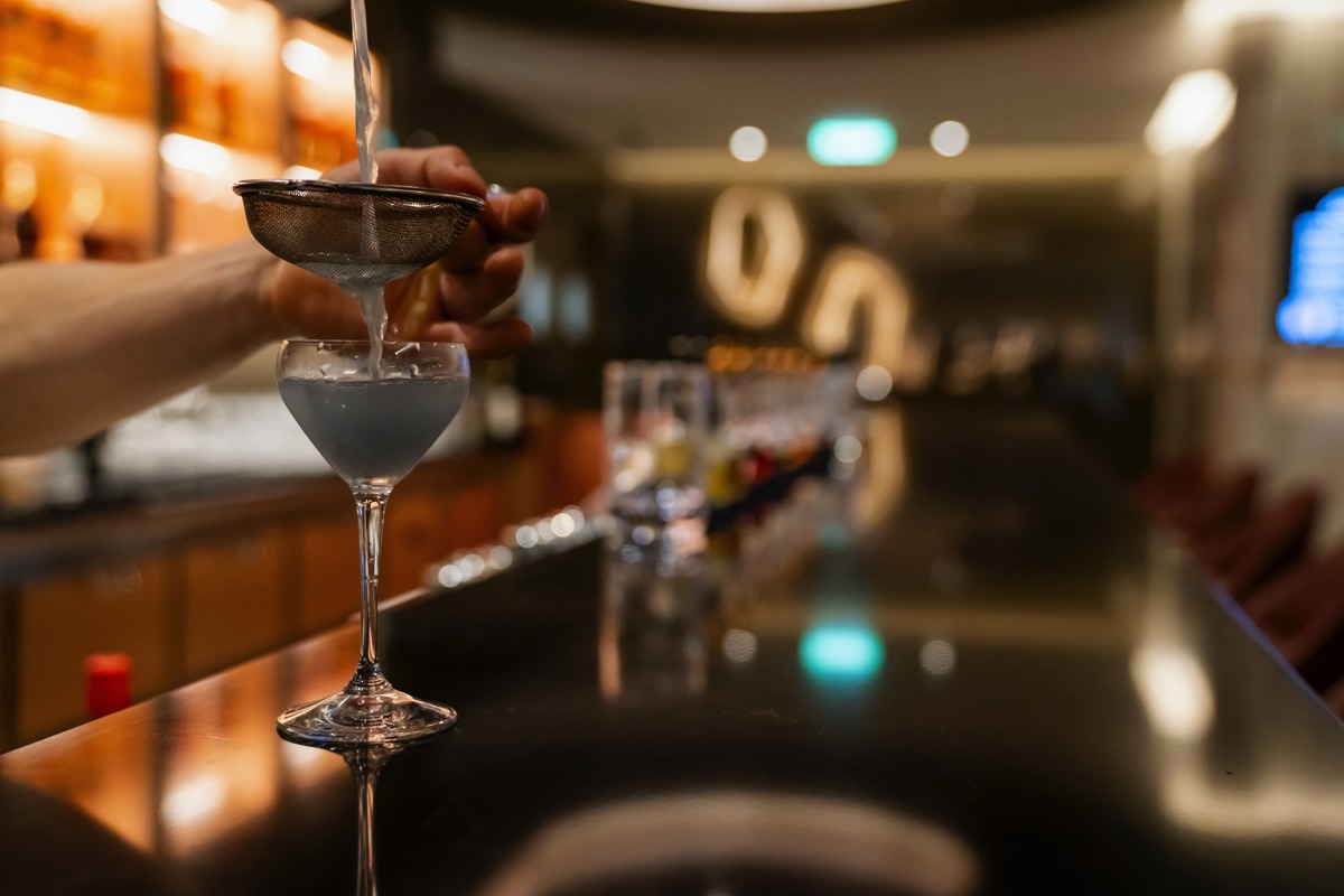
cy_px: 448
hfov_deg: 47.4
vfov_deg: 32.6
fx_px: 1531
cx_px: 672
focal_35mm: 41
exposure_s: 1/250
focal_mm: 41
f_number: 2.8
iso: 2500
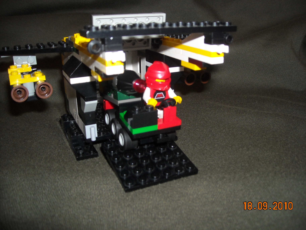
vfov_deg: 40.7
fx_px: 309
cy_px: 115
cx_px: 153
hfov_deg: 52.6
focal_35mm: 35
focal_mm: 5.7
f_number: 5.6
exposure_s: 1/60
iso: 200
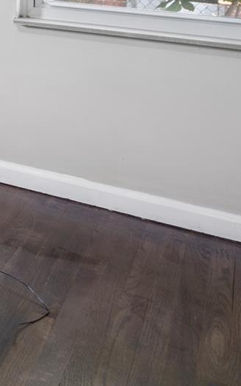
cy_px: -84
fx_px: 673
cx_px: -403
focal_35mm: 64
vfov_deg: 27.8
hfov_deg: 12.8
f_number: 4
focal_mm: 16
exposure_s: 1/4
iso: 100
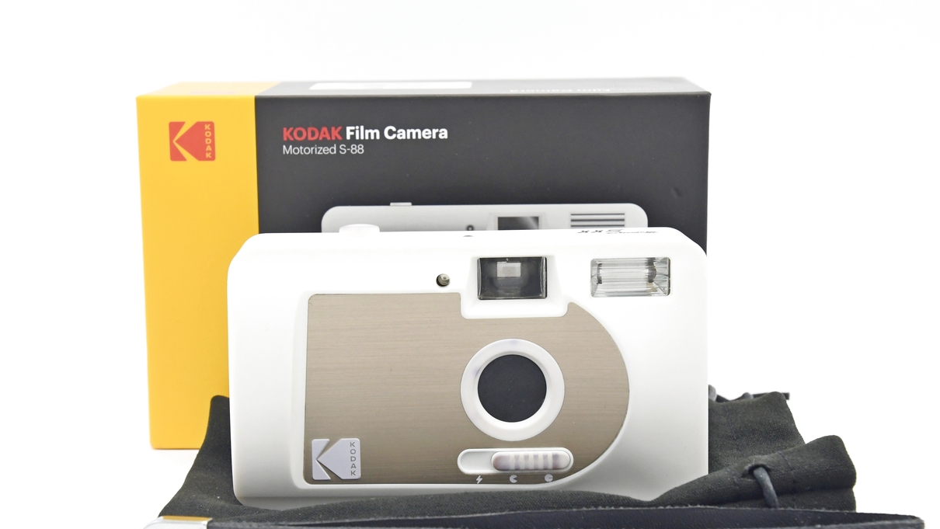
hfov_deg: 28.6
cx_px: 431
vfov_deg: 16.3
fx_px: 1845
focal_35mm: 74
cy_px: 295
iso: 1250
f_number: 8
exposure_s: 1/125
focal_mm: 38
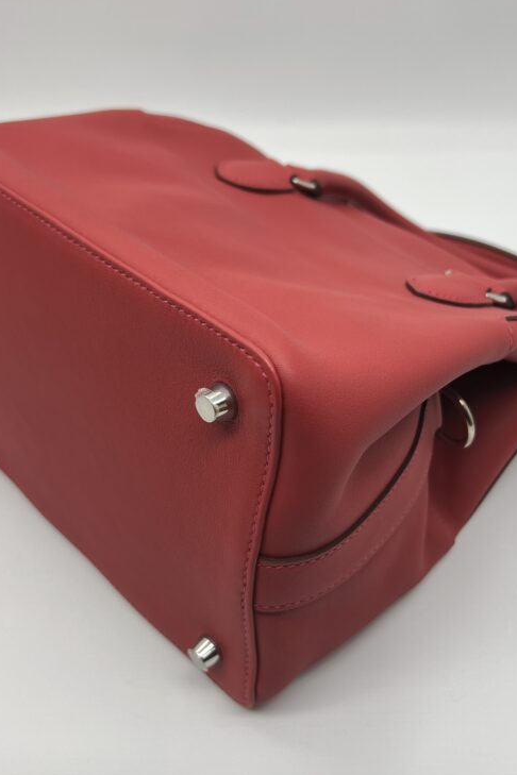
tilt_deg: -40.3
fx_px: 819
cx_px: 266
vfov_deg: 50.7
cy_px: 381
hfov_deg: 35.1
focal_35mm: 38
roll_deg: +0.5
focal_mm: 5.7
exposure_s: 1/113
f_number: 1.5
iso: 32
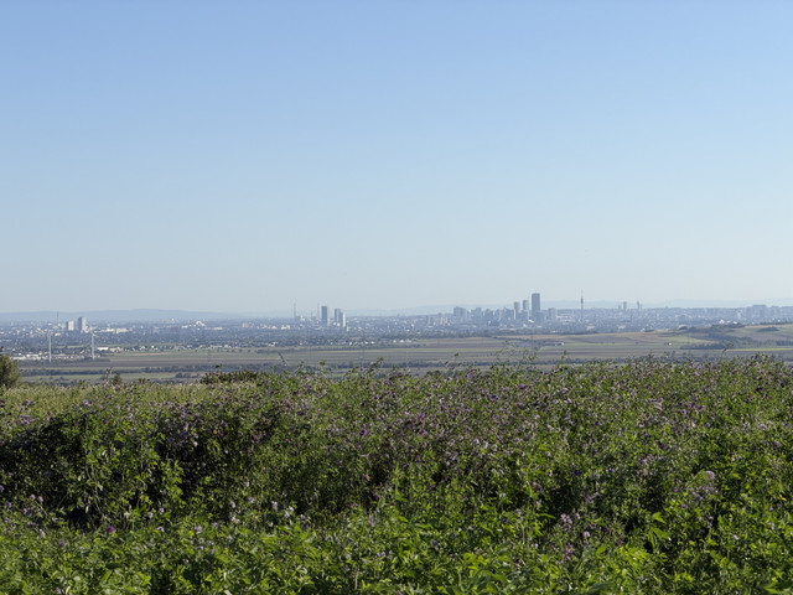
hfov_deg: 19.6
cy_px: 298
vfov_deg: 14.8
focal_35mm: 100
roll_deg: +0.9
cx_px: 396
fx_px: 2291
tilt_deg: -0.4
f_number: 2.8
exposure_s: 1/694
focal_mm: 16.89
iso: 20
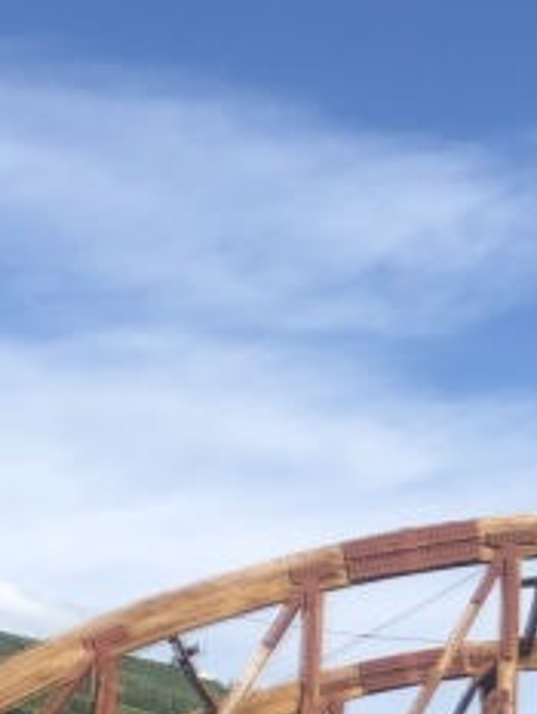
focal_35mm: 128
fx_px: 2645
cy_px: 644
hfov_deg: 11.3
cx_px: 663
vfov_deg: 15.2
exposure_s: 1/1453
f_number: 1.8
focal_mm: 3.99
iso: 20
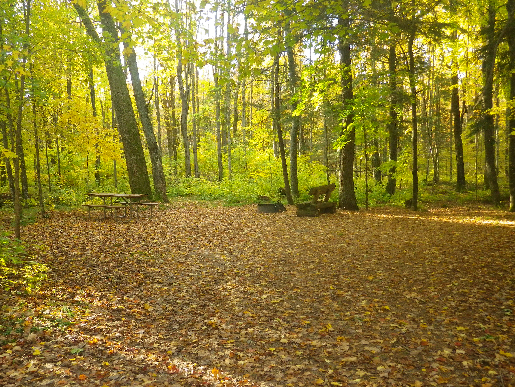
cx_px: 258
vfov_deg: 41.8
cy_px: 194
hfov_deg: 54.0
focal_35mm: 34
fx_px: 506
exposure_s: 1/50
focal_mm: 6.1
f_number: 3.8
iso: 250
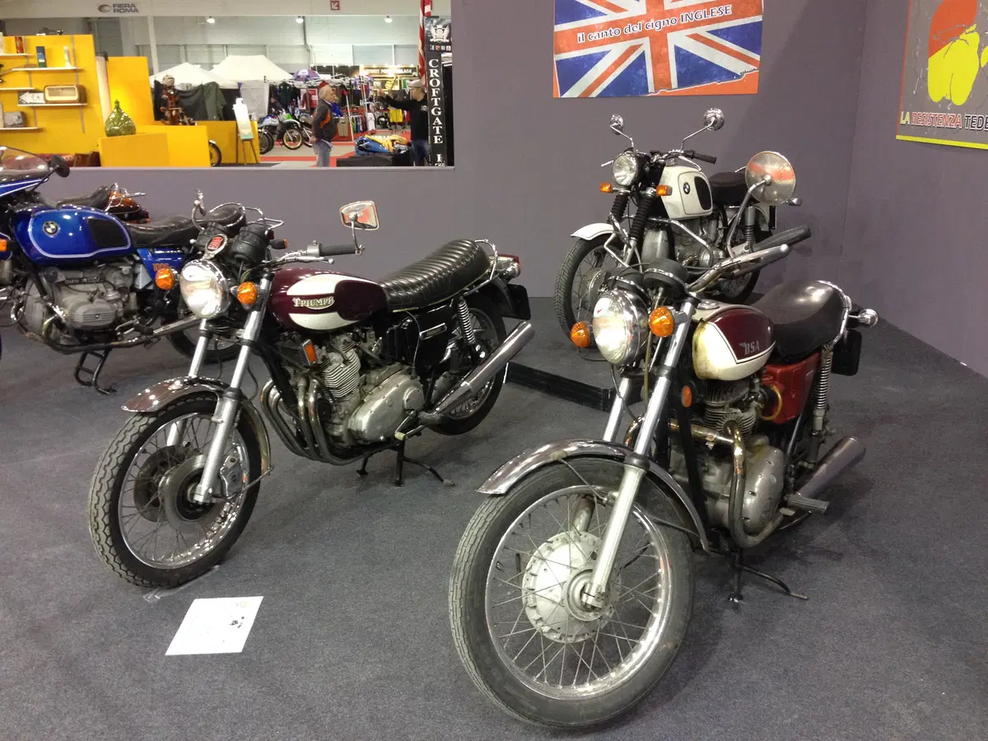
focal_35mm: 33
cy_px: 370
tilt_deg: -18.7
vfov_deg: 42.9
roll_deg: +1.1
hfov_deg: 55.4
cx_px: 494
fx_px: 942
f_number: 2.4
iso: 200
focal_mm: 4.12
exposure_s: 1/20
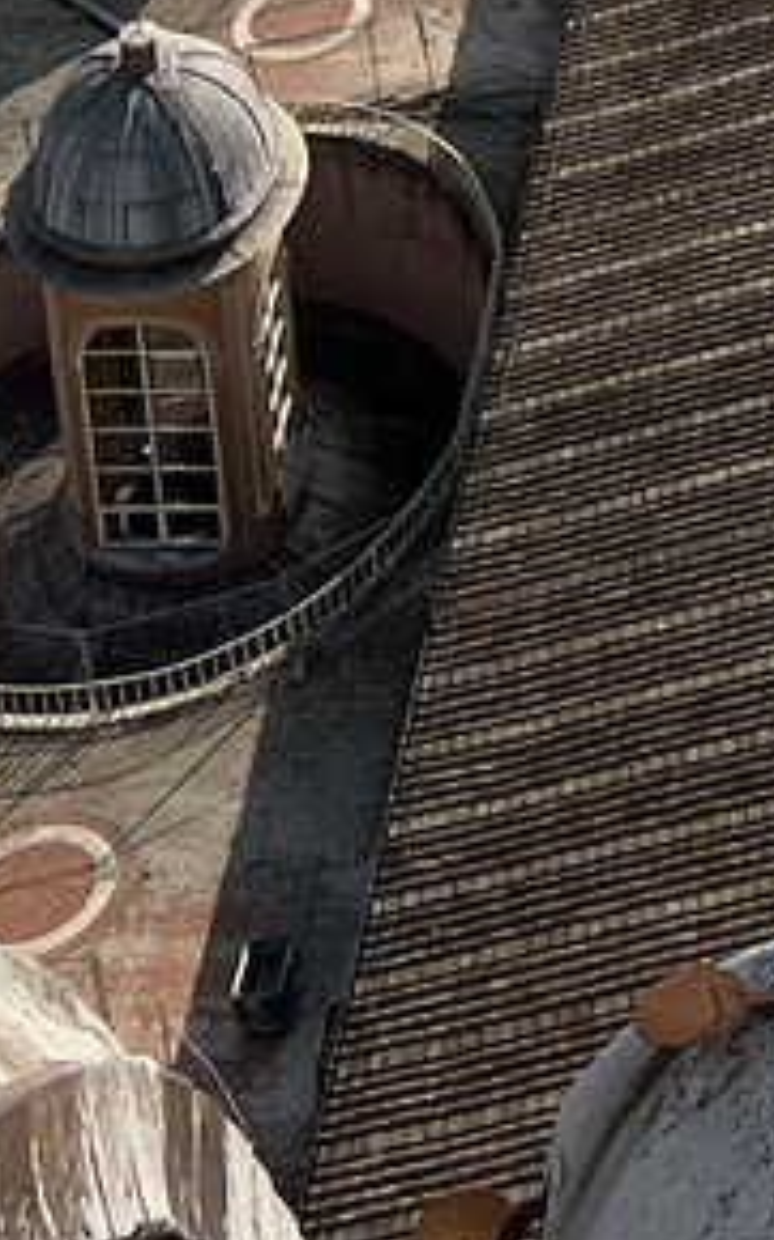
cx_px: 1210
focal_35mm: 152
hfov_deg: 8.4
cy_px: -1471
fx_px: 5135
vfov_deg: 11.8
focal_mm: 5.7
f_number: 1.5
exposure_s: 1/7463
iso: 50
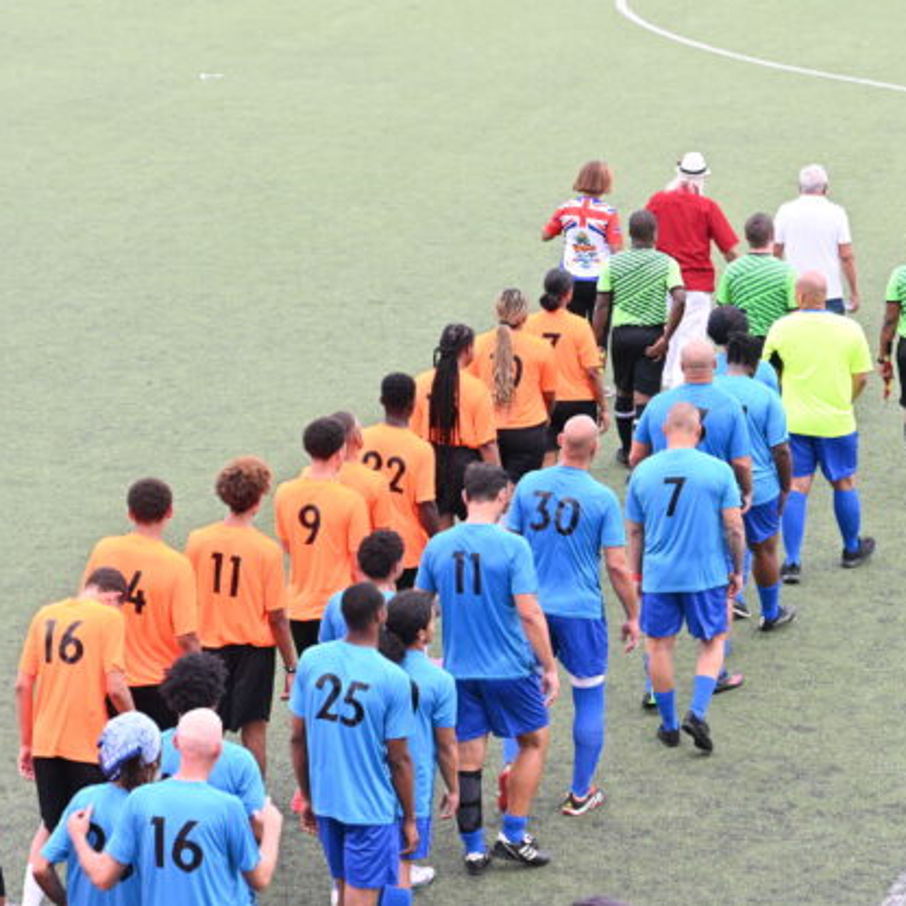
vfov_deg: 12.9
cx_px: 632
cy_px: 453
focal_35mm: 135
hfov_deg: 12.9
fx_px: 3998
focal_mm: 70
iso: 1600
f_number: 3.2
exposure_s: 1/2000
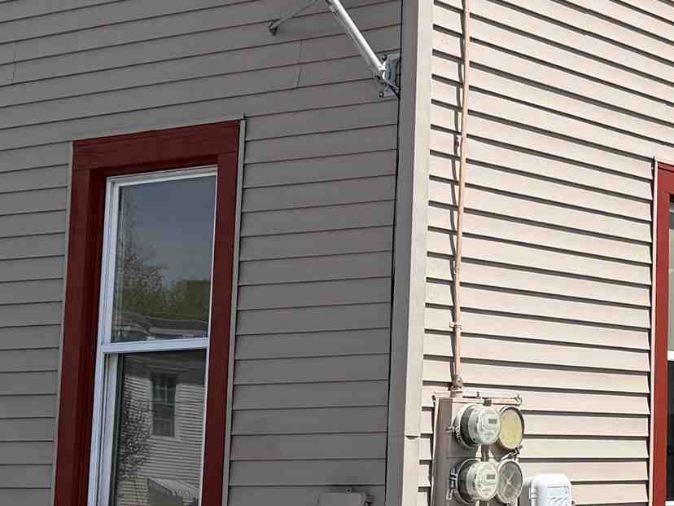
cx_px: 853
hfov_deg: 20.3
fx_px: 1733
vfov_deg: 16.6
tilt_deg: +7.5
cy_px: 228
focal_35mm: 89
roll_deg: -0.9
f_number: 1.78
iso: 80
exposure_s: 1/6173
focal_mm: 6.76
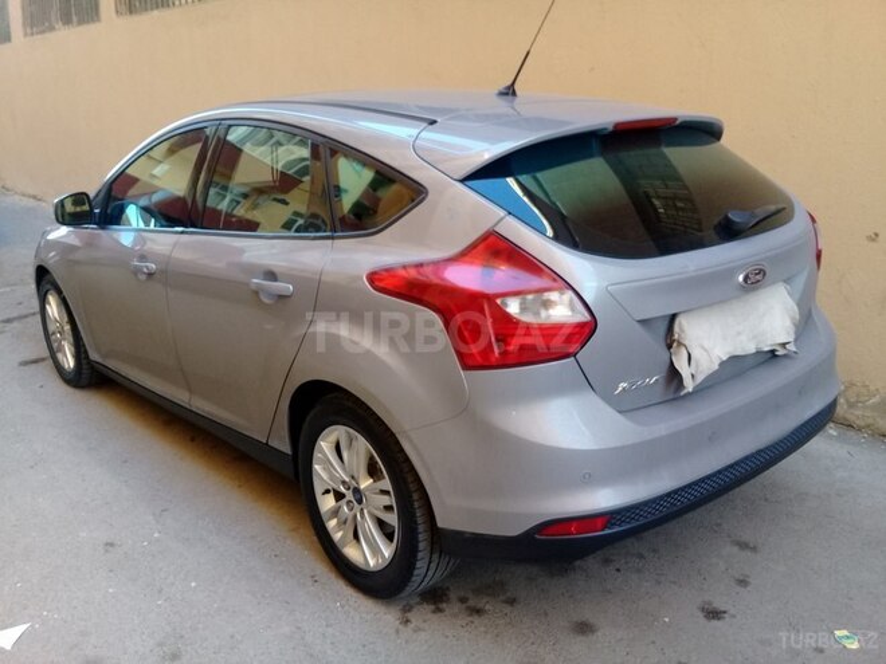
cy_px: 332
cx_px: 443
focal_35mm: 31
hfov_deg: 58.4
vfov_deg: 45.4
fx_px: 793
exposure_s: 1/33
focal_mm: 3.3
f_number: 2.2
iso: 64
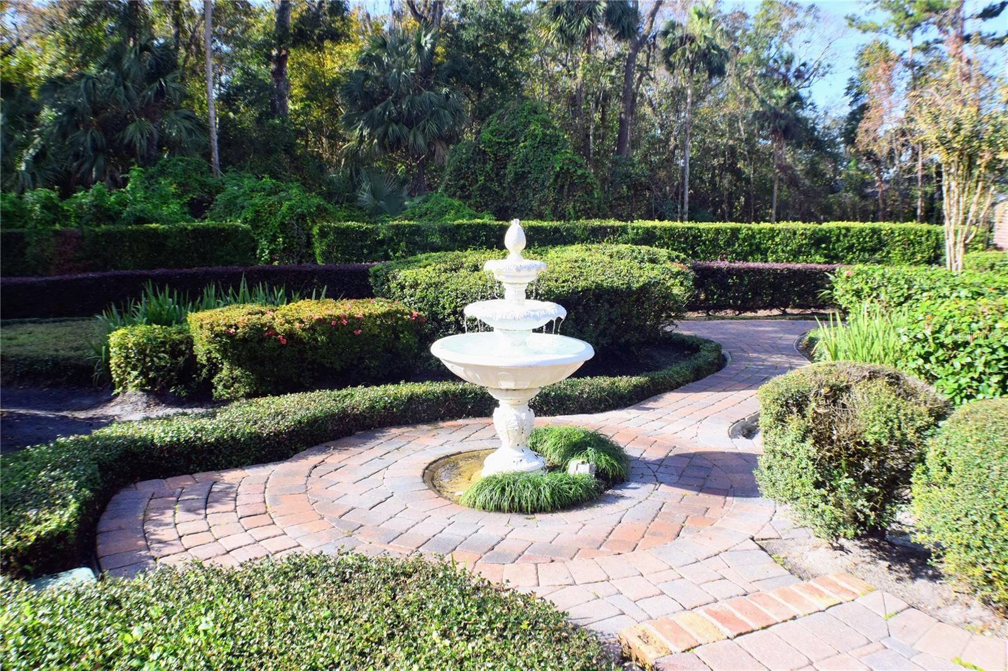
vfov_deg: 36.9
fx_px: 1008
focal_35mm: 36
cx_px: 504
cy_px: 336
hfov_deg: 53.1
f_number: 11
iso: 400
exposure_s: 1/400
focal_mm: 24
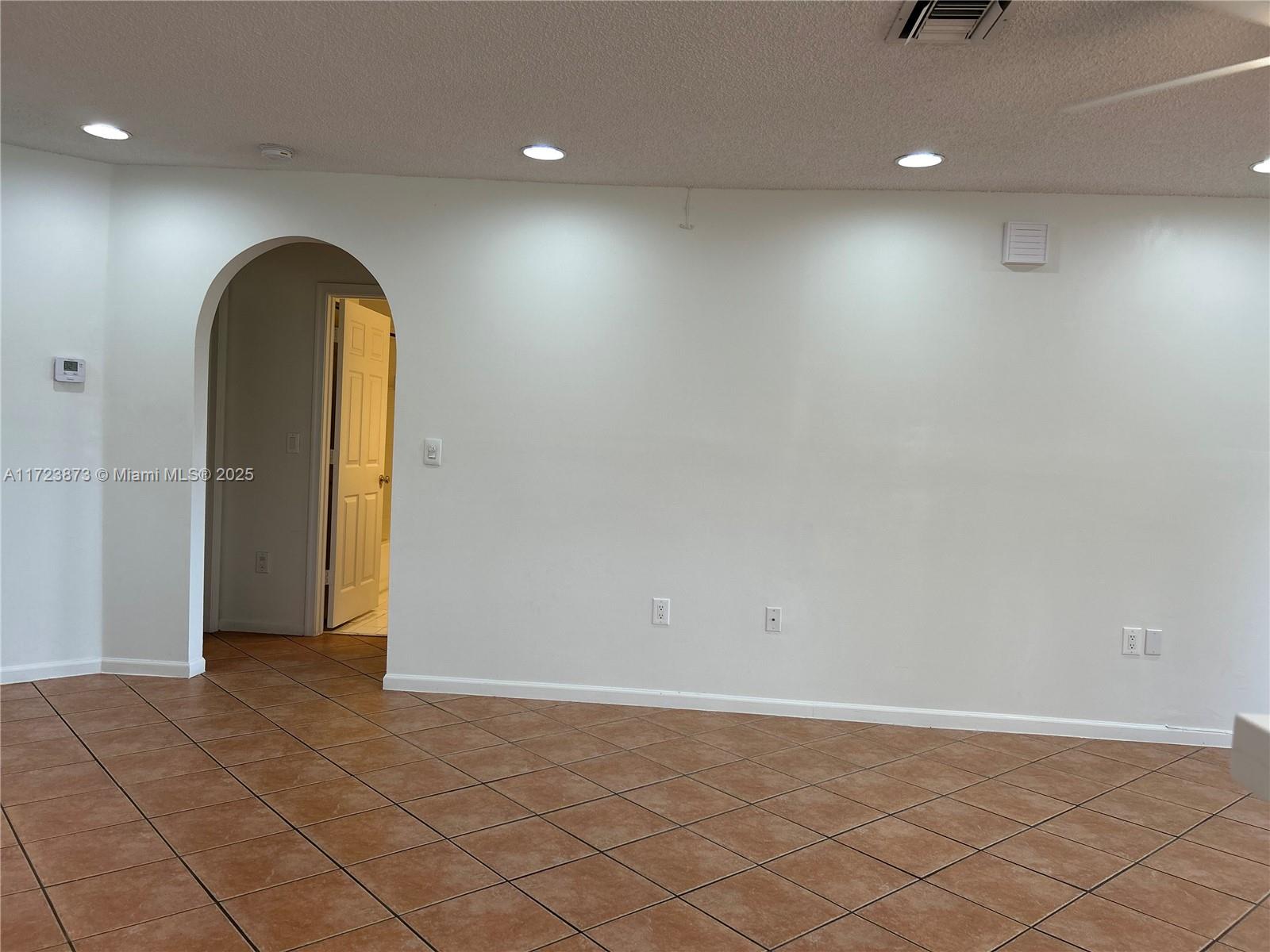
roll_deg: -1.9
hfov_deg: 67.3
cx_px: 635
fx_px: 954
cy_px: 476
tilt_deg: -2.5
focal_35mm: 26
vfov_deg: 53.1
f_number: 1.5
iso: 64
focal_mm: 5.7
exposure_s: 1/120
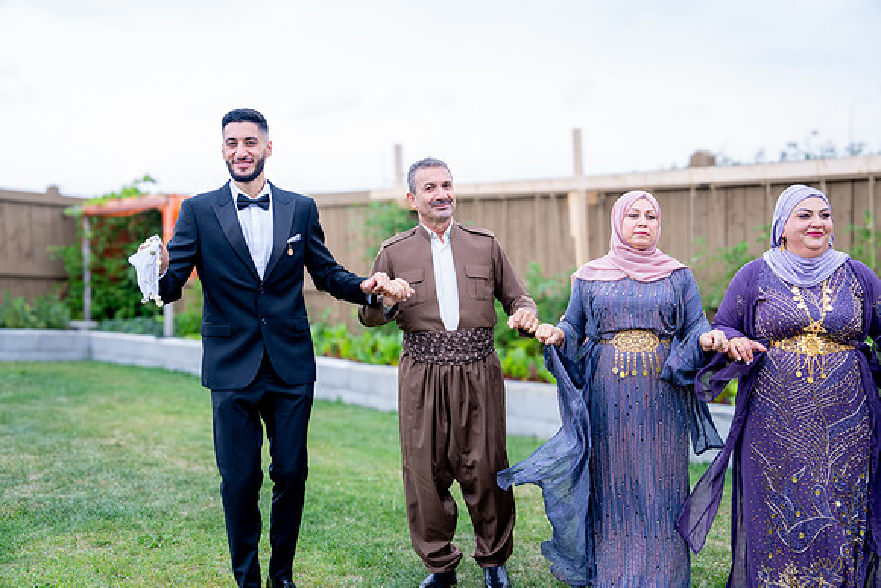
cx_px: 440
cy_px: 294
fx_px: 1150
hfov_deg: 41.9
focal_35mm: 47
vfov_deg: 28.7
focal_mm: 47
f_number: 2.8
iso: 100
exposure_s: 1/250
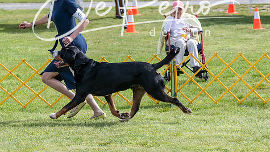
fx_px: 1467
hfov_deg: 10.5
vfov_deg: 5.9
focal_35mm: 205
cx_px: 103
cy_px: 36
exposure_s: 1/1250
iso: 400
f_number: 5.6
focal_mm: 122
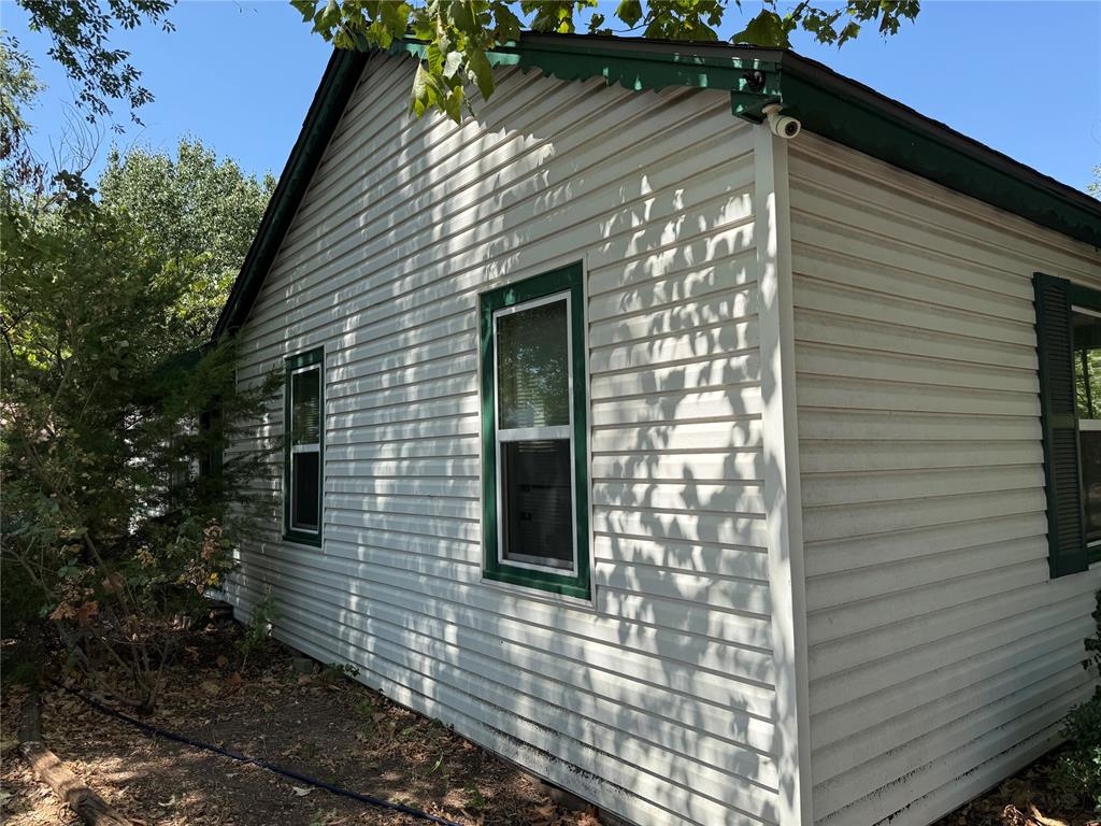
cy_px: 413
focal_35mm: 24
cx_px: 550
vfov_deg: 56.8
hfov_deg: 71.6
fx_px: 763
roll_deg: +2.5
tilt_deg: +1.9
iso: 80
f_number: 1.78
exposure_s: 1/1522
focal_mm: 6.76
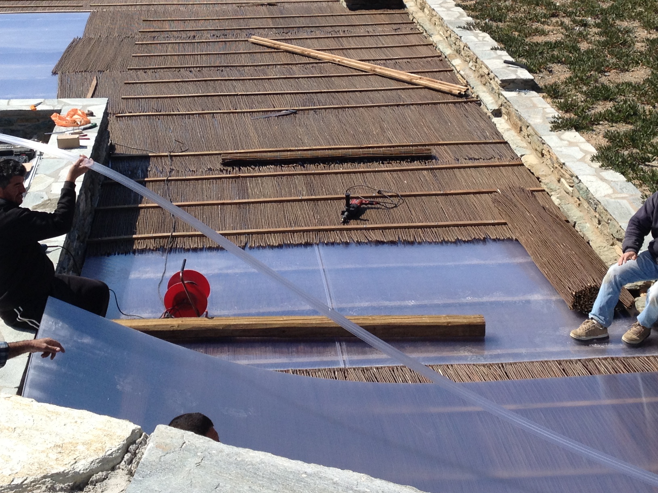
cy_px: 118
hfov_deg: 27.8
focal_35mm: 70
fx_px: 1331
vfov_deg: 20.8
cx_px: 291
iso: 50
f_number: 2.4
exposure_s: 1/2123
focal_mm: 4.28
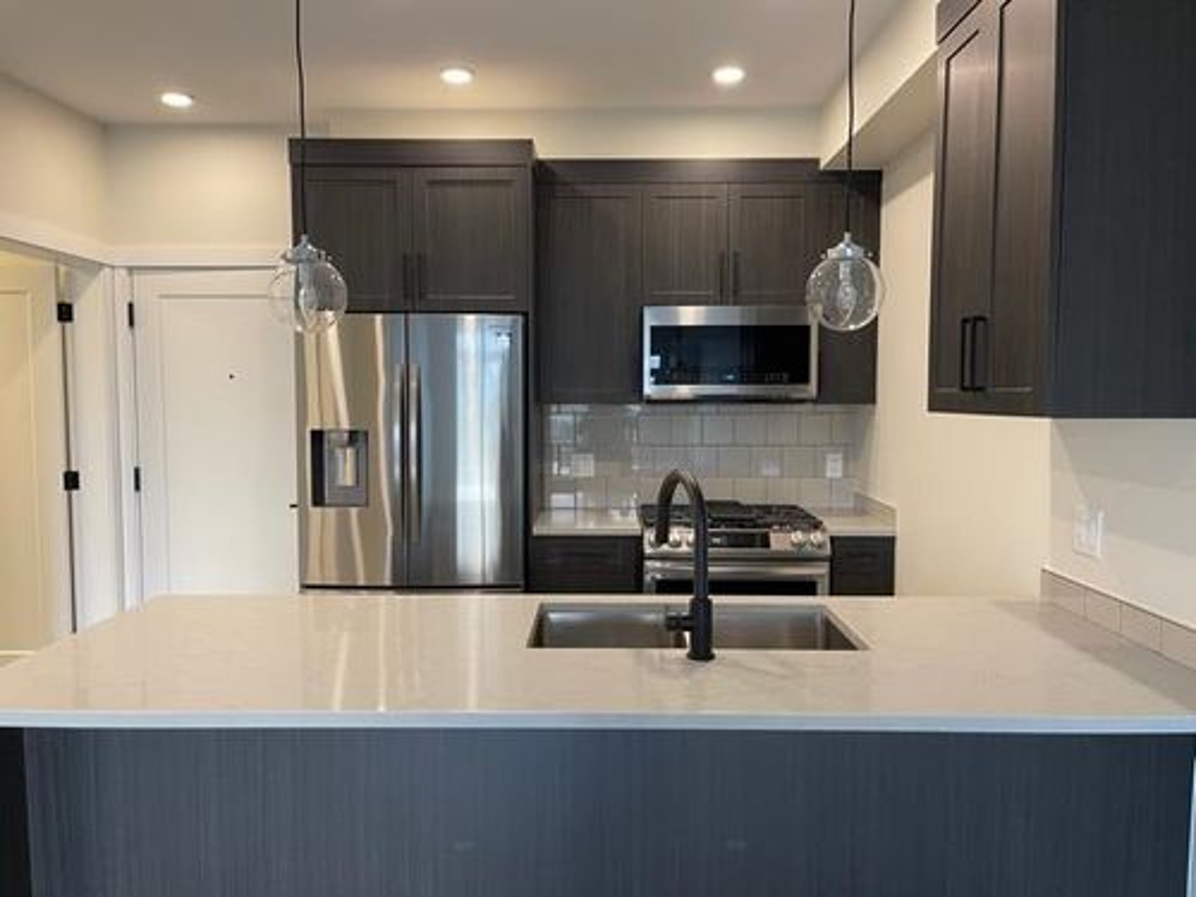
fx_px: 898
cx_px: 598
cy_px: 448
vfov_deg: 53.1
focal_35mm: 26
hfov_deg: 67.3
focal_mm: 5.1
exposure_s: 1/60
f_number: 1.6
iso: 160
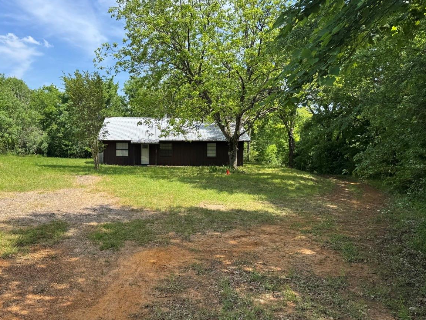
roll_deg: +0.1
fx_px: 369
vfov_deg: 46.8
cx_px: 169
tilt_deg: -6.0
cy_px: 172
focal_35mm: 30
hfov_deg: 59.4
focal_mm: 6.76
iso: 80
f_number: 1.78
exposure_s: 1/2041
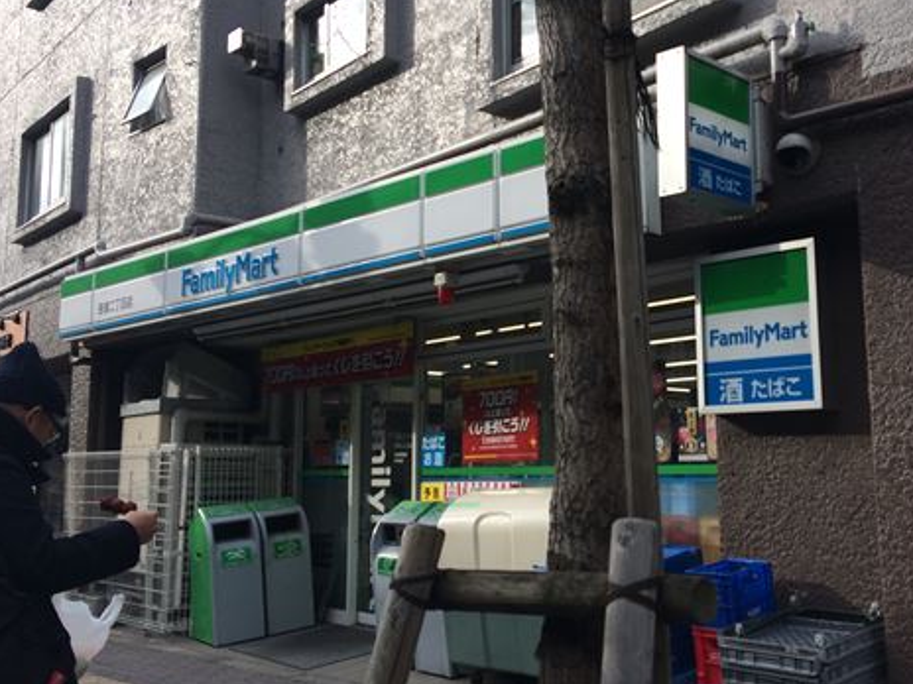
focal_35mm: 40
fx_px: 1055
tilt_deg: +4.4
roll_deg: +1.9
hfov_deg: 46.5
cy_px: 322
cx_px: 559
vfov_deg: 35.9
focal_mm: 4.15
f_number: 2.2
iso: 32
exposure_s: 1/746
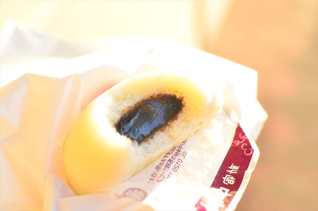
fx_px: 463
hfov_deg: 37.9
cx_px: 159
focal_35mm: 52
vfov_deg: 25.6
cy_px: 106
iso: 250
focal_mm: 35
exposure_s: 1/125
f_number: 3.2
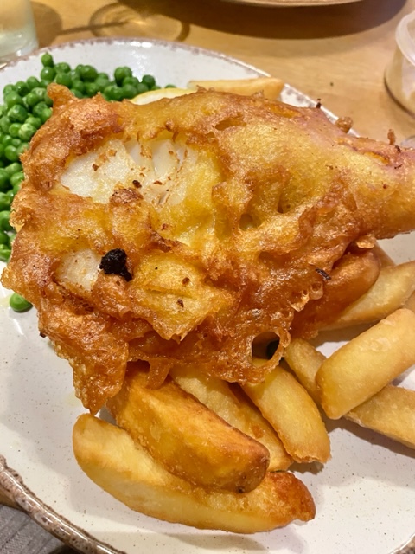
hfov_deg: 53.1
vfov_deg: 67.3
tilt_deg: -56.7
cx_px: 208
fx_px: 416
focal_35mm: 26
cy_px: 277
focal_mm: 4.2
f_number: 1.6
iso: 500
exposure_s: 1/50
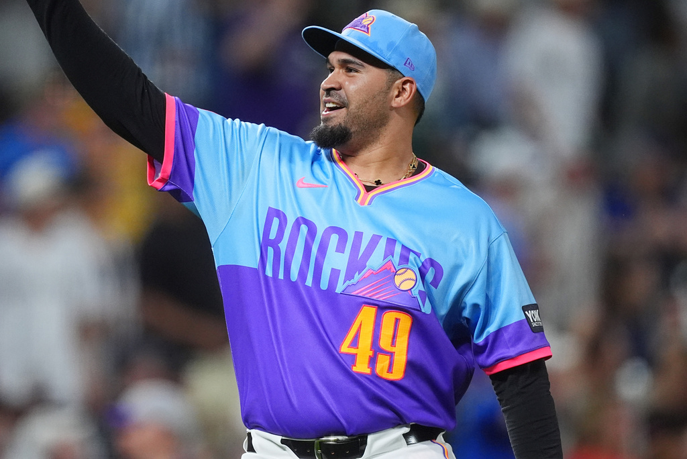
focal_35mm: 900
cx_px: 344
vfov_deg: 1.5
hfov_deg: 2.3
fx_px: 17184
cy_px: 230
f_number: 4
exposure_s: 1/1600
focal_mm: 600
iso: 4000
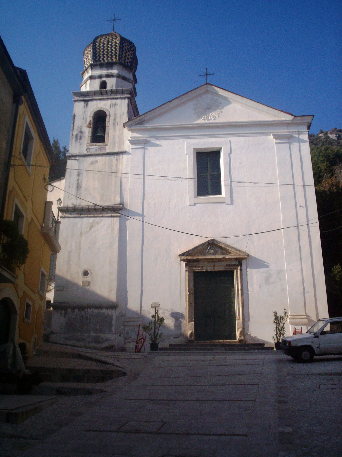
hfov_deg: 39.7
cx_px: 171
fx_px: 474
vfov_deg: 51.4
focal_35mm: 36
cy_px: 228
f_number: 4.5
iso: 100
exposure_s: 1/887
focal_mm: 5.9
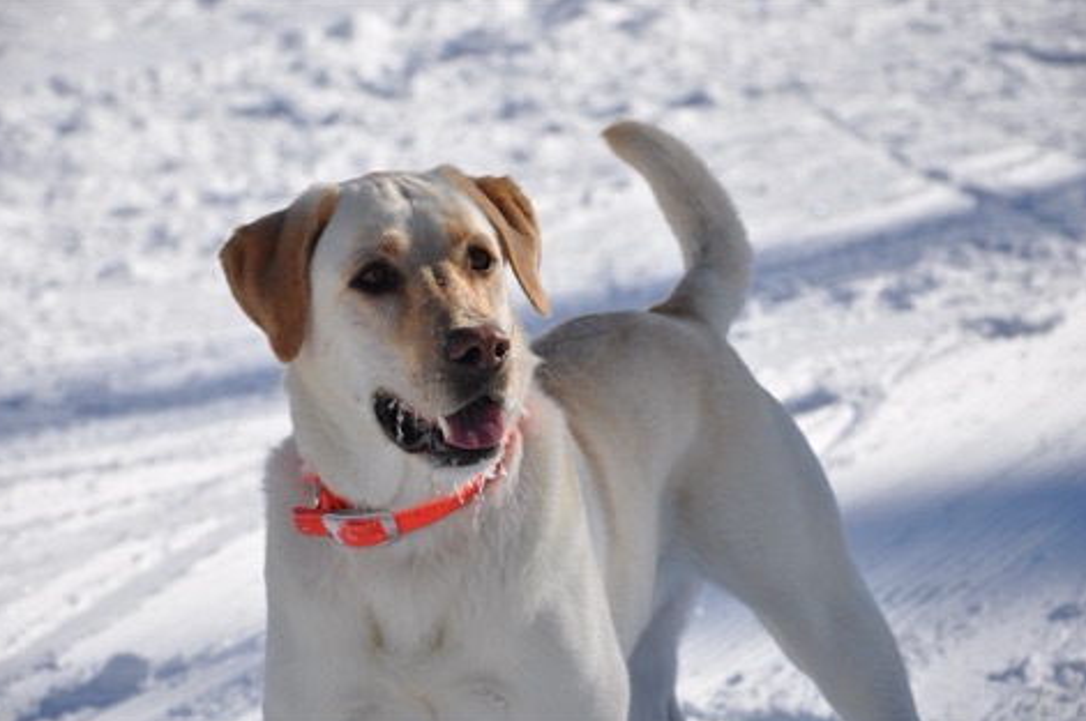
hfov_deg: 12.8
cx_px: 542
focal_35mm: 161
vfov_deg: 8.5
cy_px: 360
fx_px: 4837
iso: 200
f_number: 8
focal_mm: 105
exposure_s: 1/1000
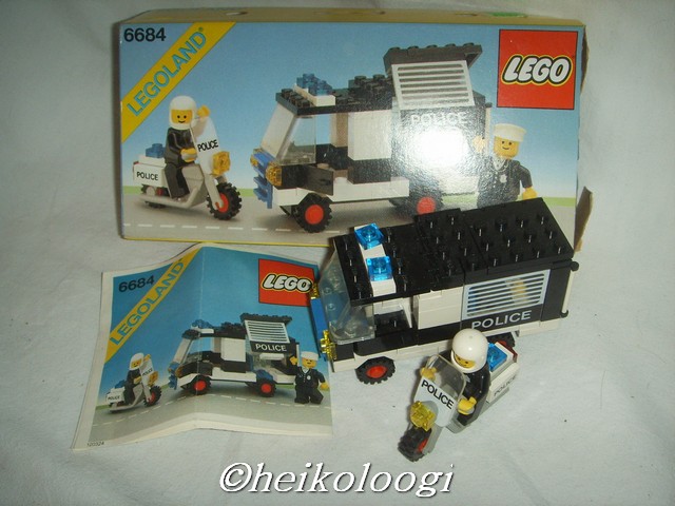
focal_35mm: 39
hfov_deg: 47.9
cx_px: 338
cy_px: 253
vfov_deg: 36.8
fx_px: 760
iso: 100
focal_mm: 6.6
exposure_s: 1/45
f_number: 3.5
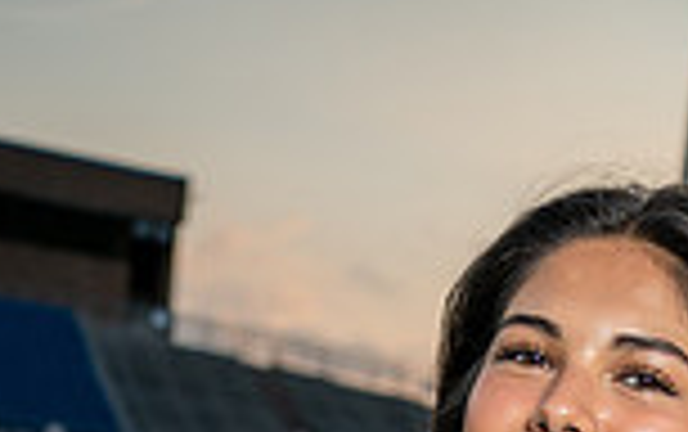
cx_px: 495
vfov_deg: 10.9
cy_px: 981
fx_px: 1971
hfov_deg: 19.7
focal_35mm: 105
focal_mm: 35
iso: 400
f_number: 4
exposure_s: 1/250
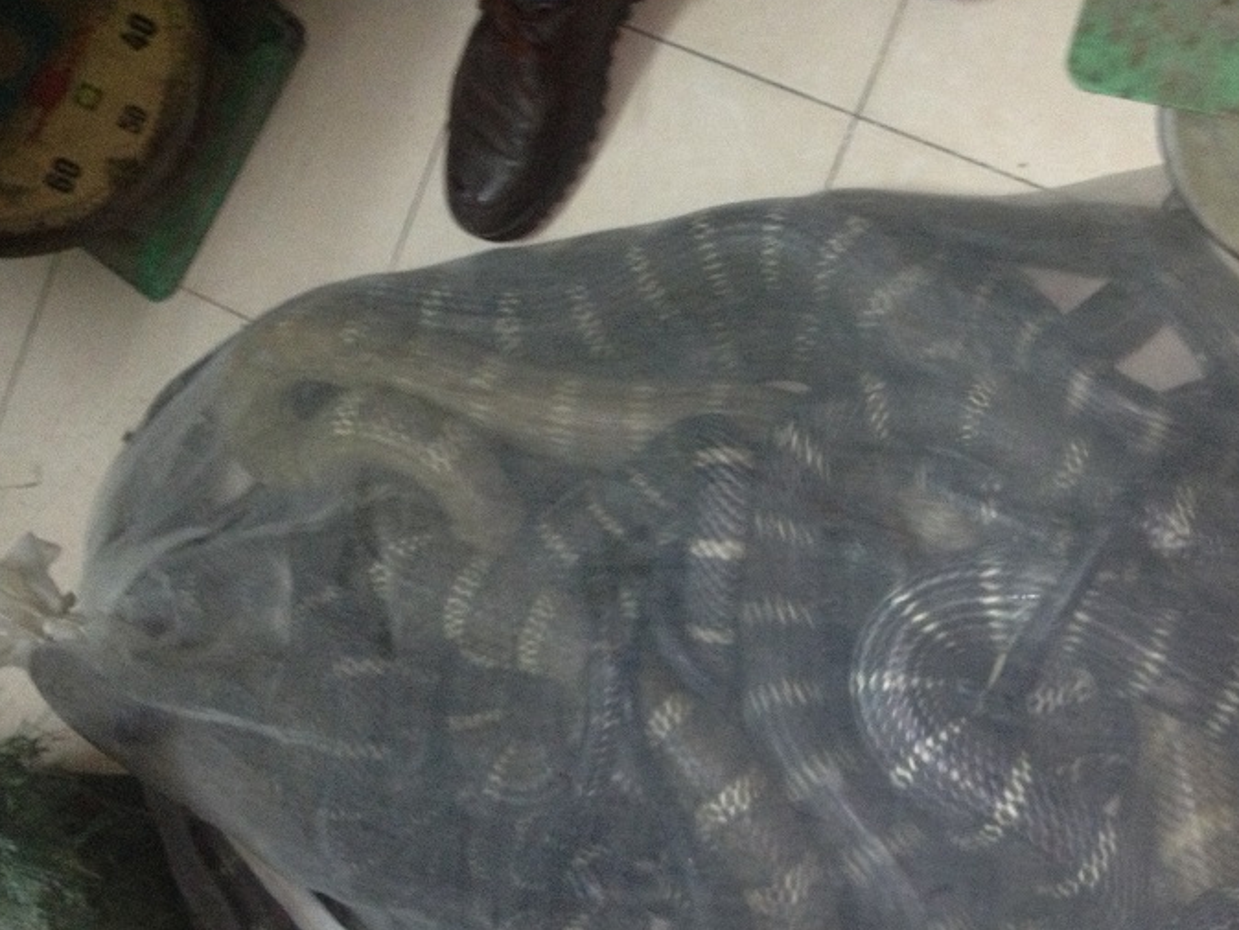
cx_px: 862
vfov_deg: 27.8
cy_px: 663
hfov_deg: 36.3
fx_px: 1862
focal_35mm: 52
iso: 250
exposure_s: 1/20
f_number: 2.4
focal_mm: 4.28
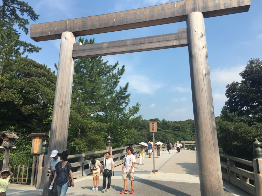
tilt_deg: +14.3
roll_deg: -0.6
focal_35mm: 29
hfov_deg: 61.7
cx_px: 131
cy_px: 98
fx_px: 219
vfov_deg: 48.2
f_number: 2.2
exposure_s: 1/1183
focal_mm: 4.15
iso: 25
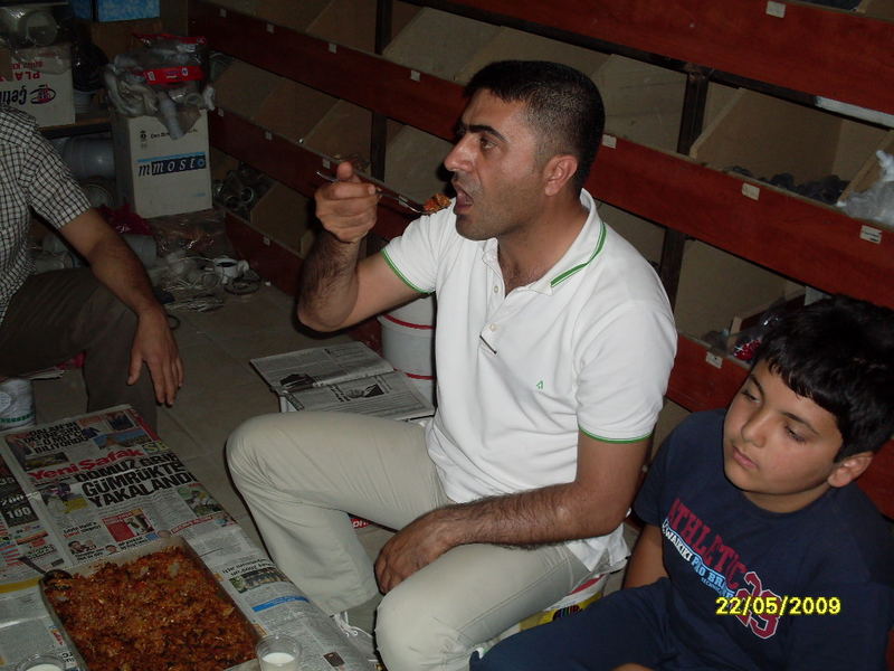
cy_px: 336
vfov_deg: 29.7
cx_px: 447
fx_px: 1265
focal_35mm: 49
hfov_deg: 38.9
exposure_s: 1/45
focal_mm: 8.1
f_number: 3.1
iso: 100
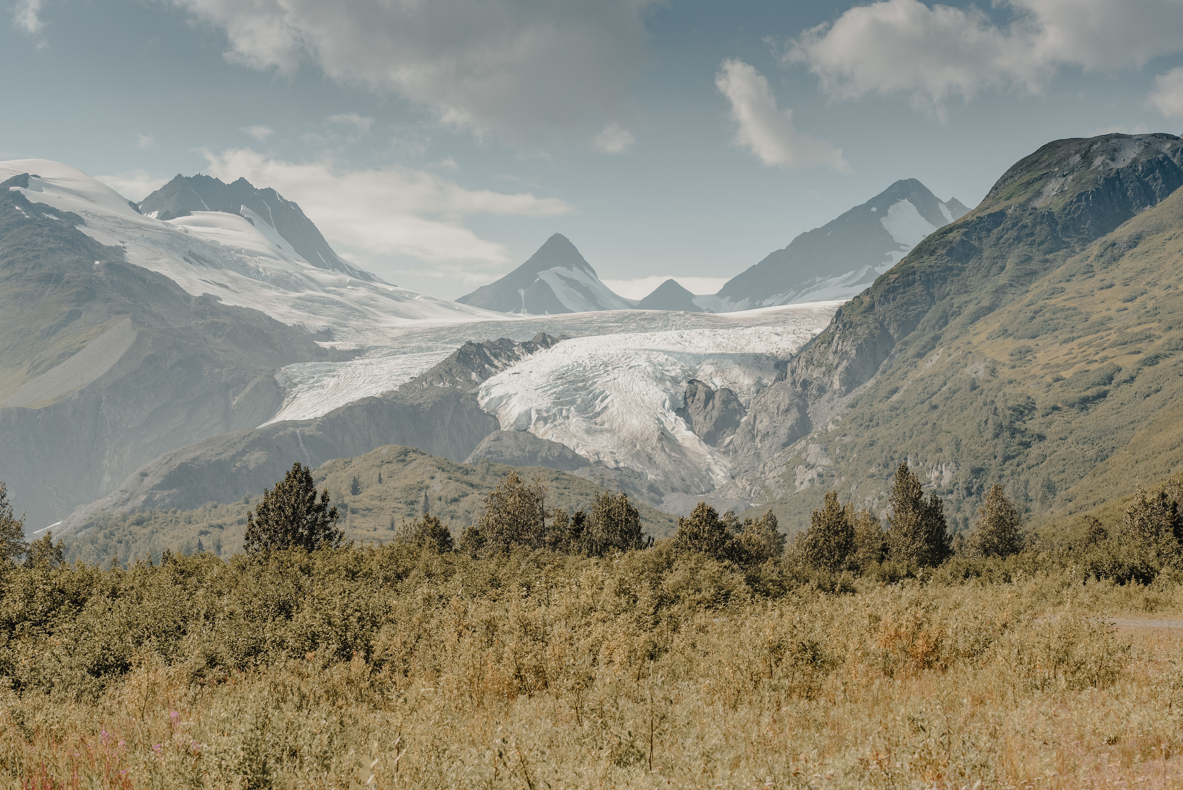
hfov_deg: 28.8
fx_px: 2301
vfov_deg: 19.5
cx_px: 592
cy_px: 395
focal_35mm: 70
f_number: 8
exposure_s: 1/1000
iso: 200
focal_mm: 70
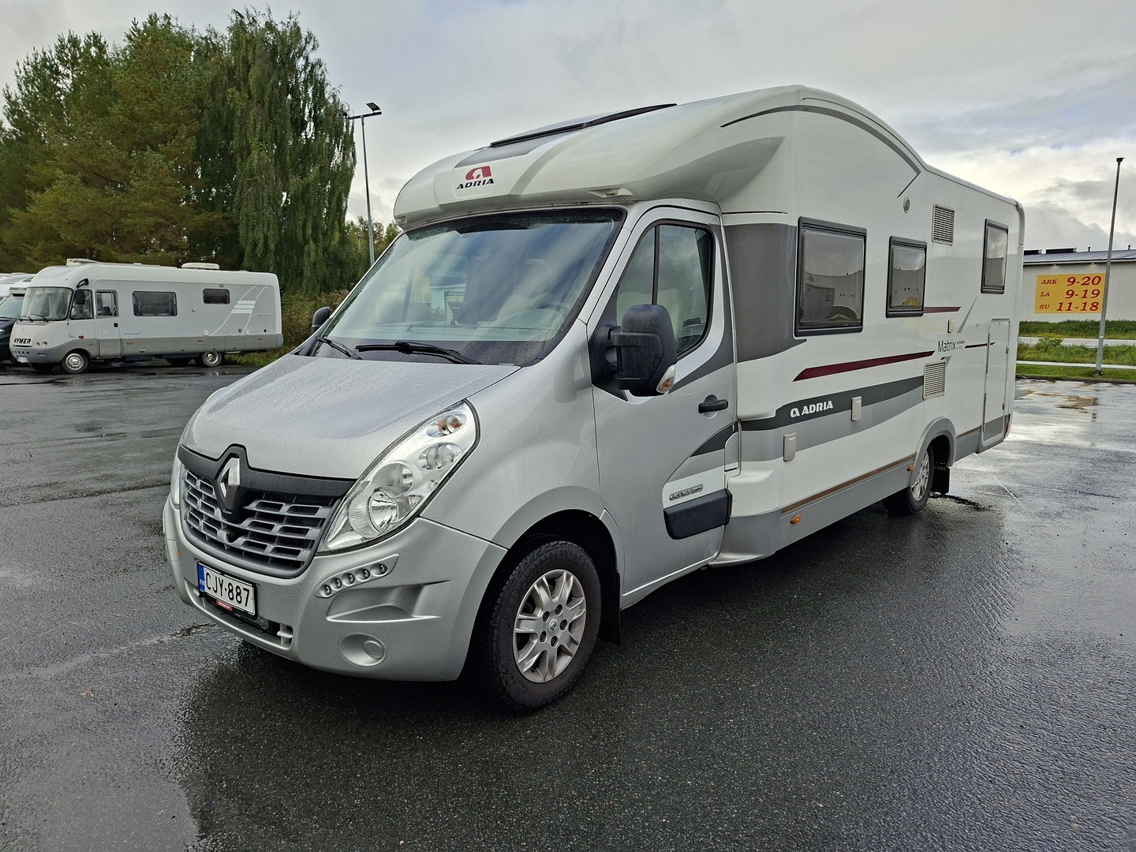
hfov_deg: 73.9
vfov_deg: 58.9
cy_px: 426
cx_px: 568
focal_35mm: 23
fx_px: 755
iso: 40
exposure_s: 1/1258
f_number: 1.8
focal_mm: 5.54
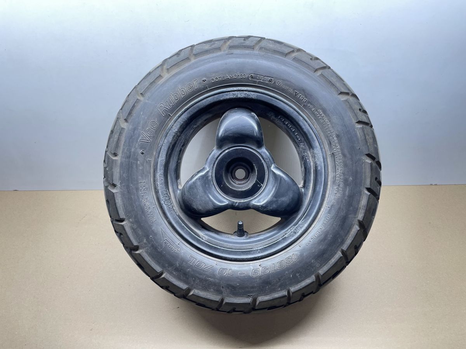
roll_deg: +4.0
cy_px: 174
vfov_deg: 53.1
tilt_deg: -42.4
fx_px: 350
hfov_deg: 67.3
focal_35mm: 26
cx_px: 233
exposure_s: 1/50
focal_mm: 4.2
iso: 80
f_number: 1.6
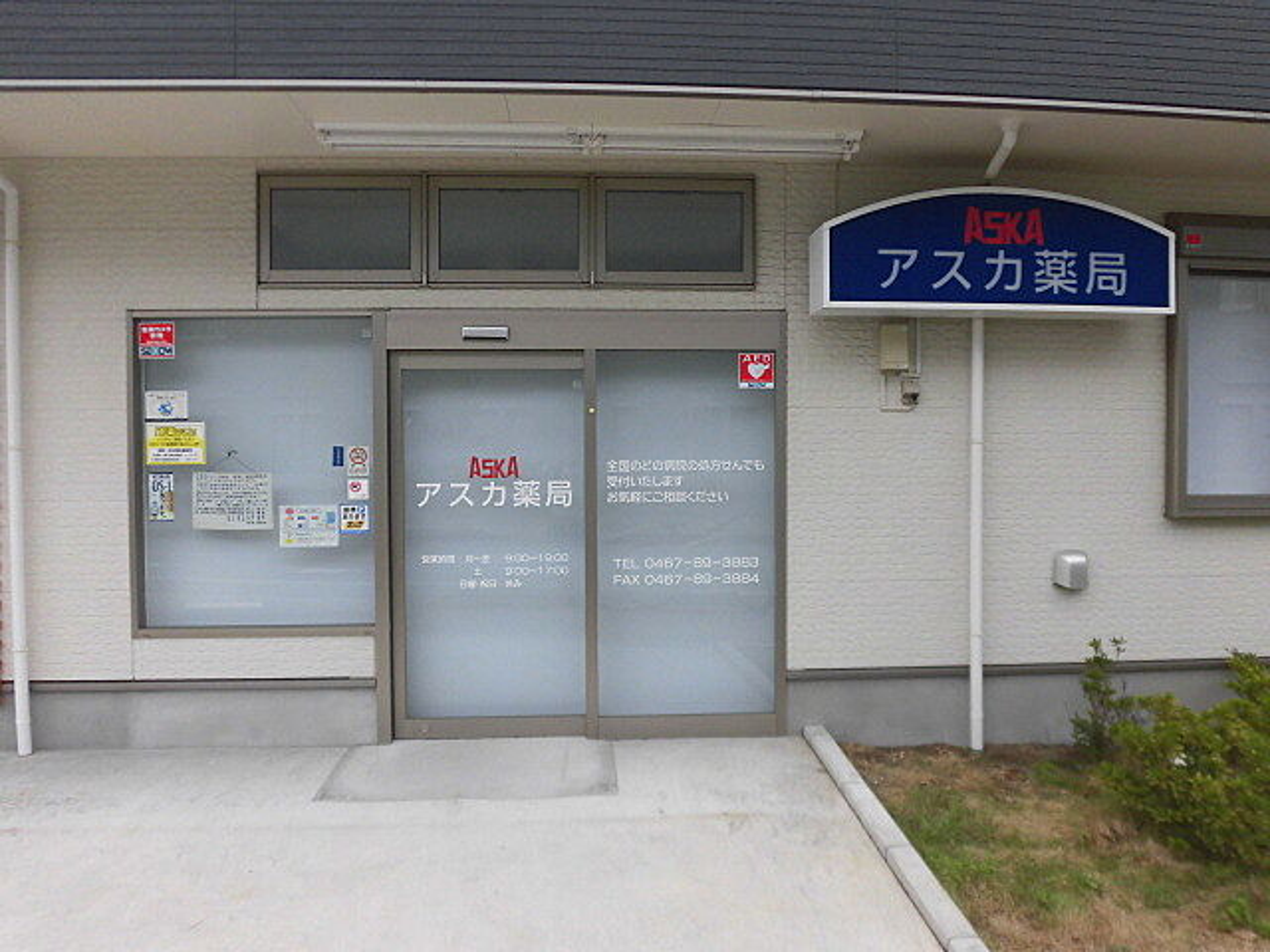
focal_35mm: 24
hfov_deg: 71.6
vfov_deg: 56.8
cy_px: 476
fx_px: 881
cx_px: 635
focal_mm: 4.3
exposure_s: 1/500
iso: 100
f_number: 3.1
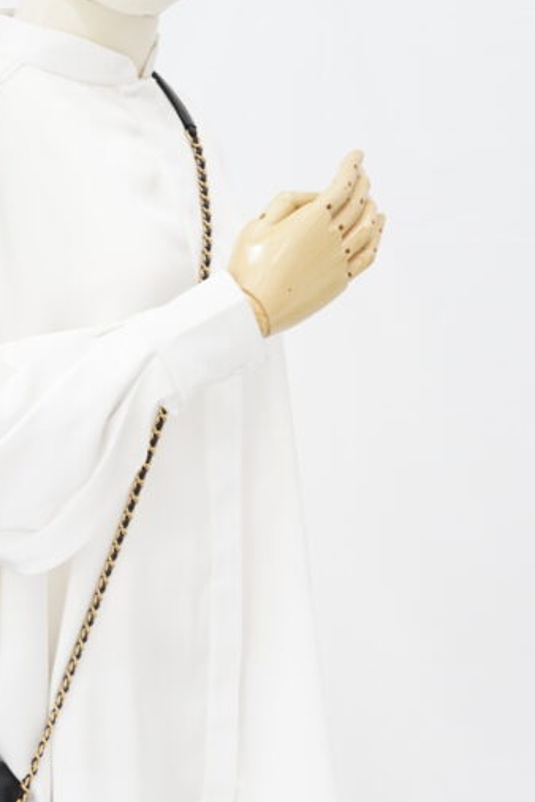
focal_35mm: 101
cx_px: 61
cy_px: 601
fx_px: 2251
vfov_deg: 20.1
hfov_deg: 13.4
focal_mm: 50
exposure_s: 1/8
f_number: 6.3
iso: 640
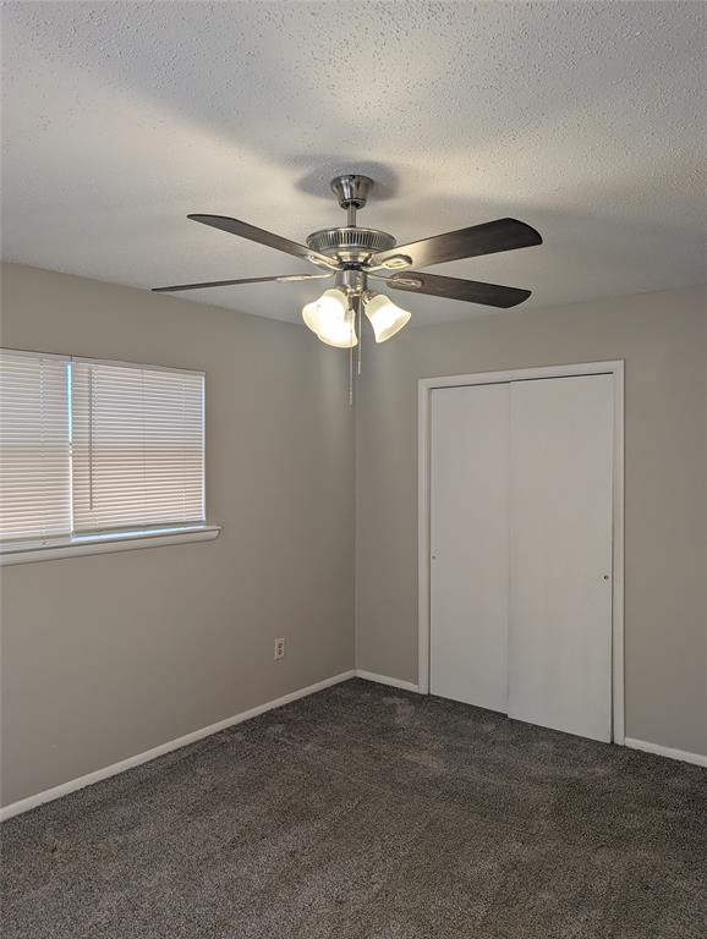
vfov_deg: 71.5
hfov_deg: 56.9
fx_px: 652
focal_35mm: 24
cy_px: 470
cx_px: 354
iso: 50
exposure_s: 1/240
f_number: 1.68
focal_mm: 6.9
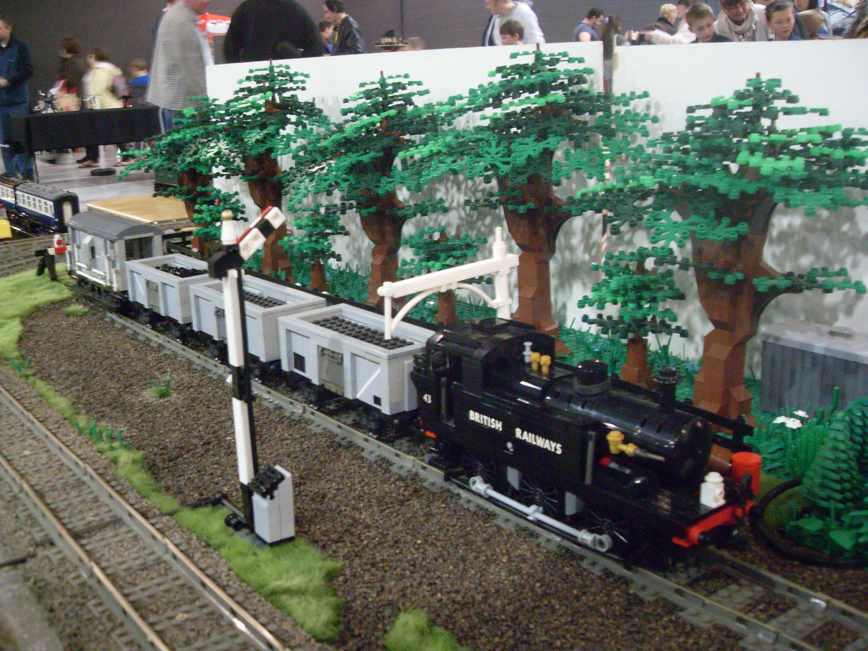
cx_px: 434
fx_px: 928
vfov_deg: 38.7
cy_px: 326
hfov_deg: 50.1
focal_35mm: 37
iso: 200
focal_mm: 6.3
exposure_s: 1/6
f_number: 2.8
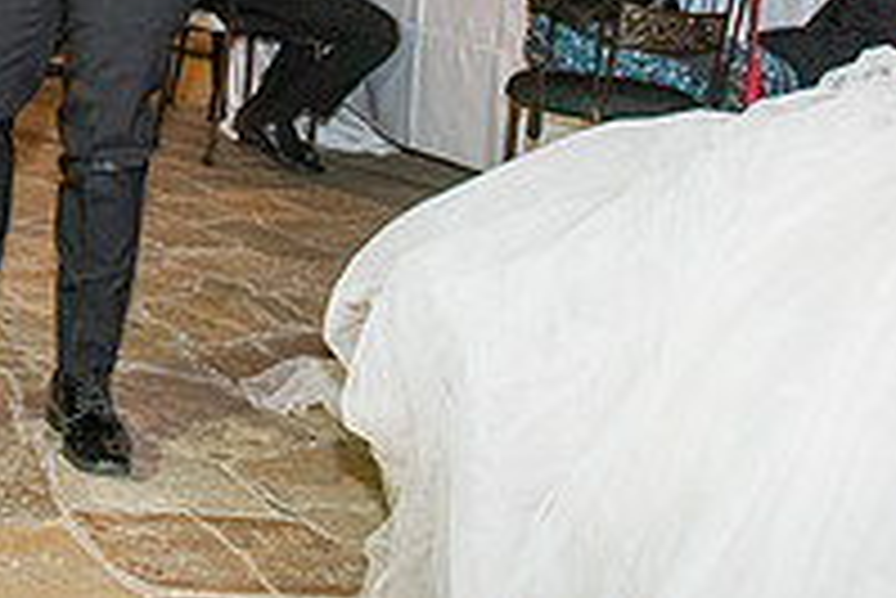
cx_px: -104
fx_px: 1743
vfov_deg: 17.7
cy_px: -263
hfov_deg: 26.4
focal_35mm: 70
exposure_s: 1/160
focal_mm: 24
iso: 1600
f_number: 4
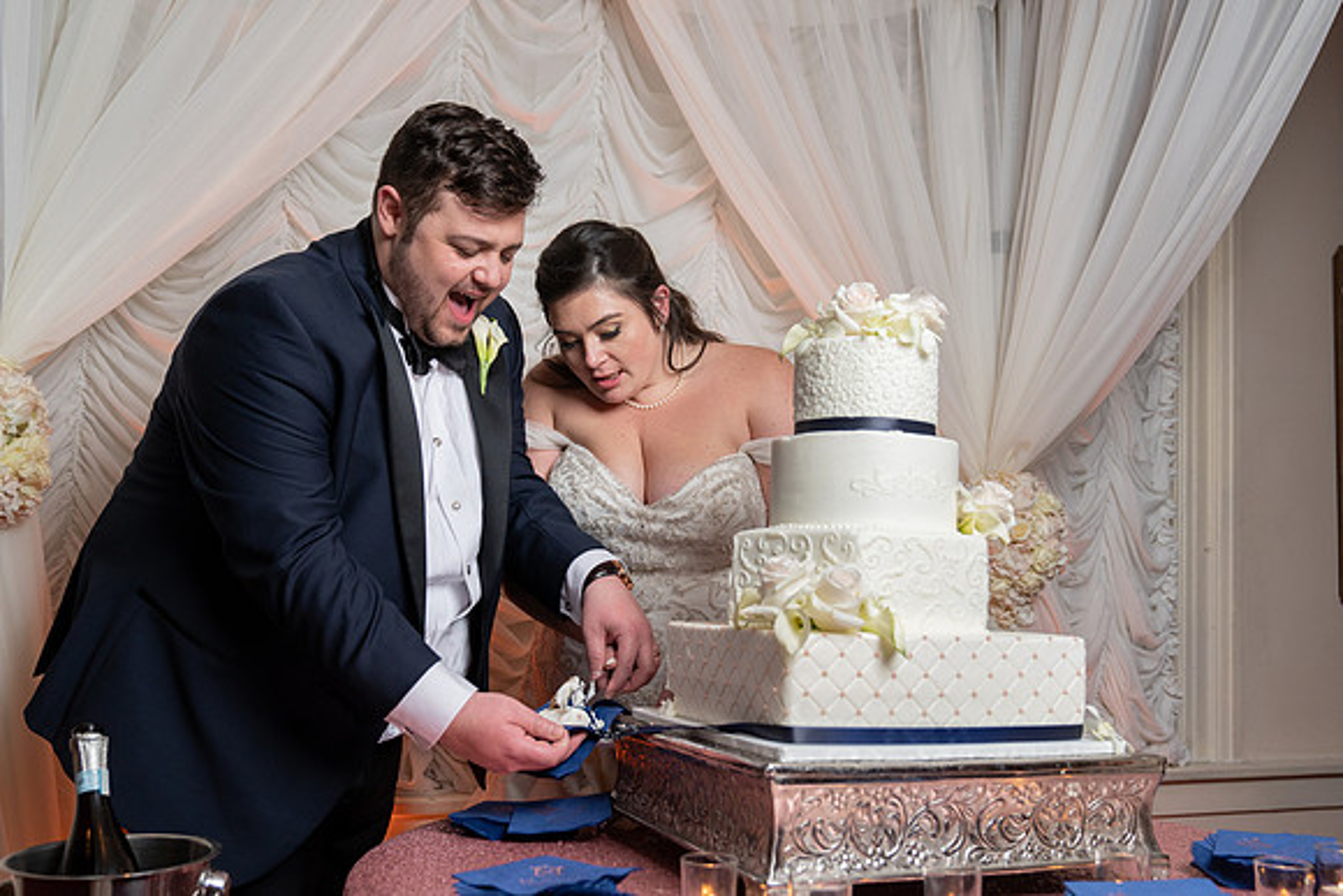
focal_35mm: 34
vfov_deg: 39.1
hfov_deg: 56.0
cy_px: 448
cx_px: 672
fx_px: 1262
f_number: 4
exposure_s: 1/200
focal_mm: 31
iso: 1250
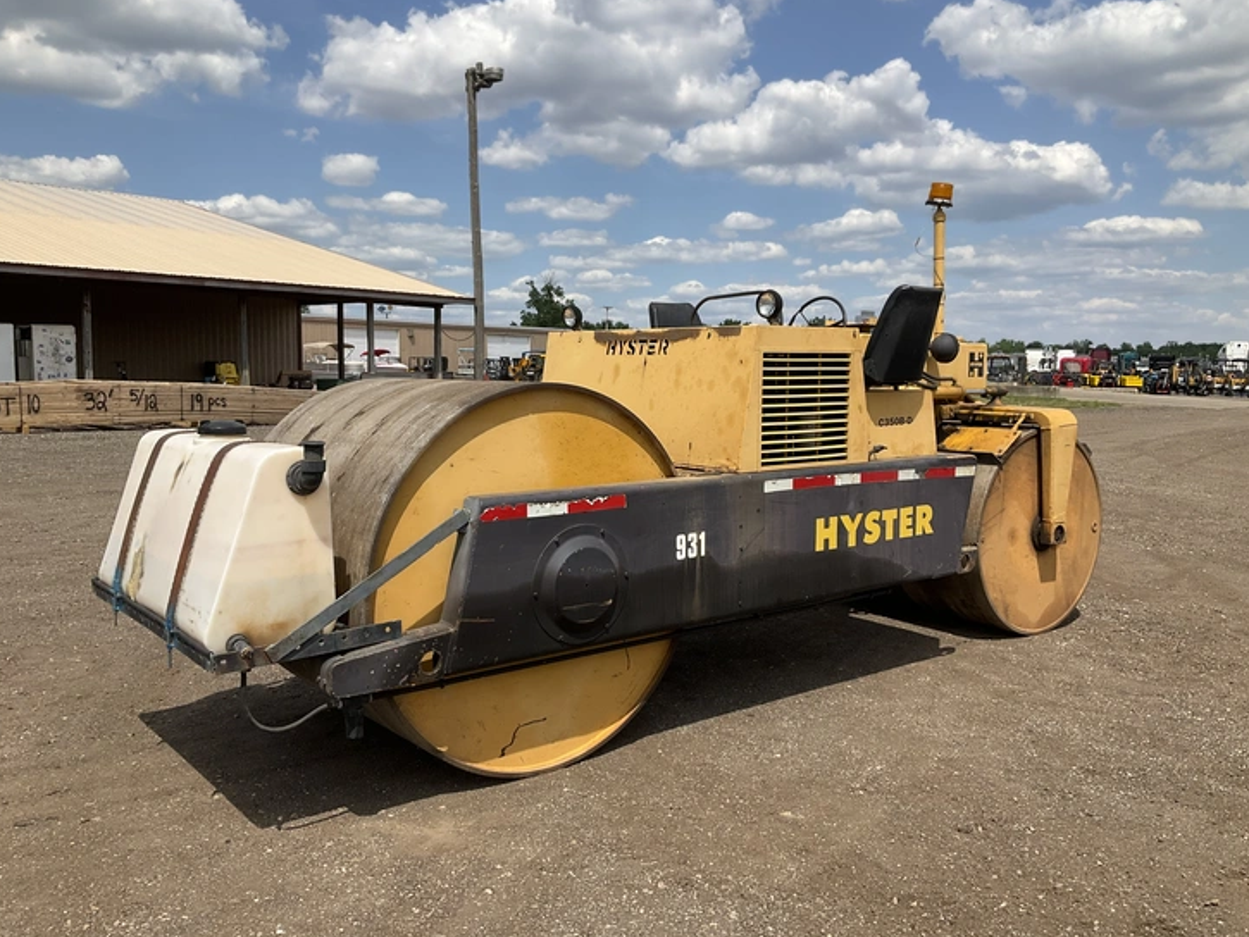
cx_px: 634
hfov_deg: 60.0
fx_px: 1083
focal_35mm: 30
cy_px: 468
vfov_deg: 46.8
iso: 25
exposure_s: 1/2801
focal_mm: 3
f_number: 1.8
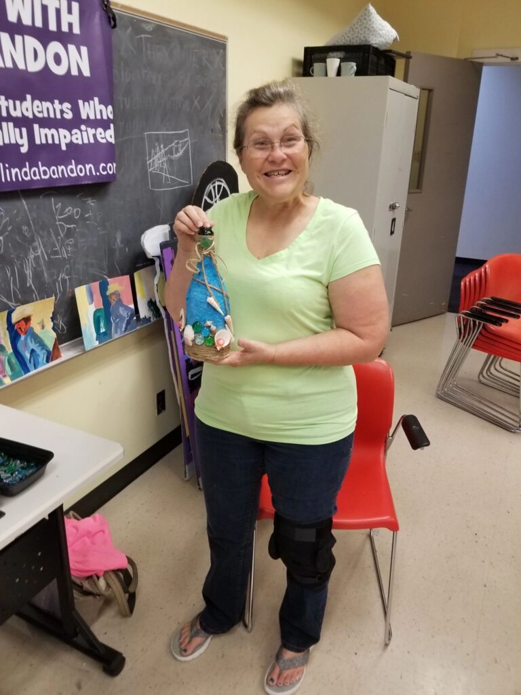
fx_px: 522
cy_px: 348
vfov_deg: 67.3
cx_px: 260
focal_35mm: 26
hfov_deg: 53.1
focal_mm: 4.25
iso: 160
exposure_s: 1/40
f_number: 1.7
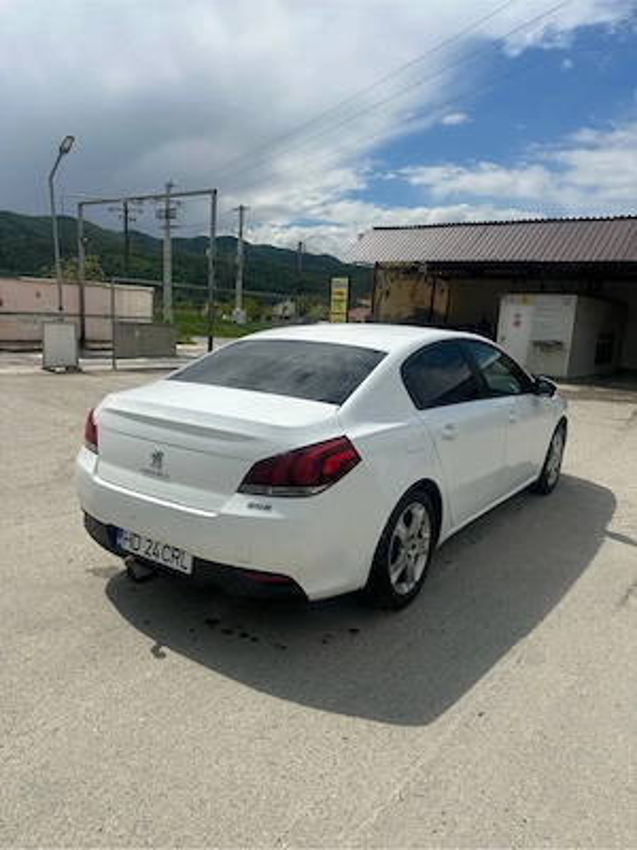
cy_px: 425
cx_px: 318
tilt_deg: -8.9
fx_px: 589
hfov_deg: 56.8
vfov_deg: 71.6
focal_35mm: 24
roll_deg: -1.1
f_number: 1.78
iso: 80
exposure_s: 1/9709
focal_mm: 6.86
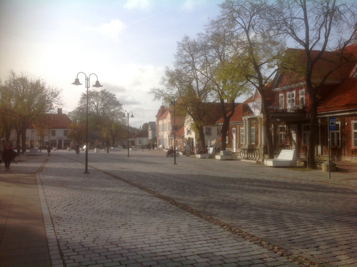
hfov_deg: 52.7
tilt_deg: -0.4
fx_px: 360
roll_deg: -0.1
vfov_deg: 40.6
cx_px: 178
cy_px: 134
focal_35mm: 35
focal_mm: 4.28
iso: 50
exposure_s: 1/2016
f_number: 2.4
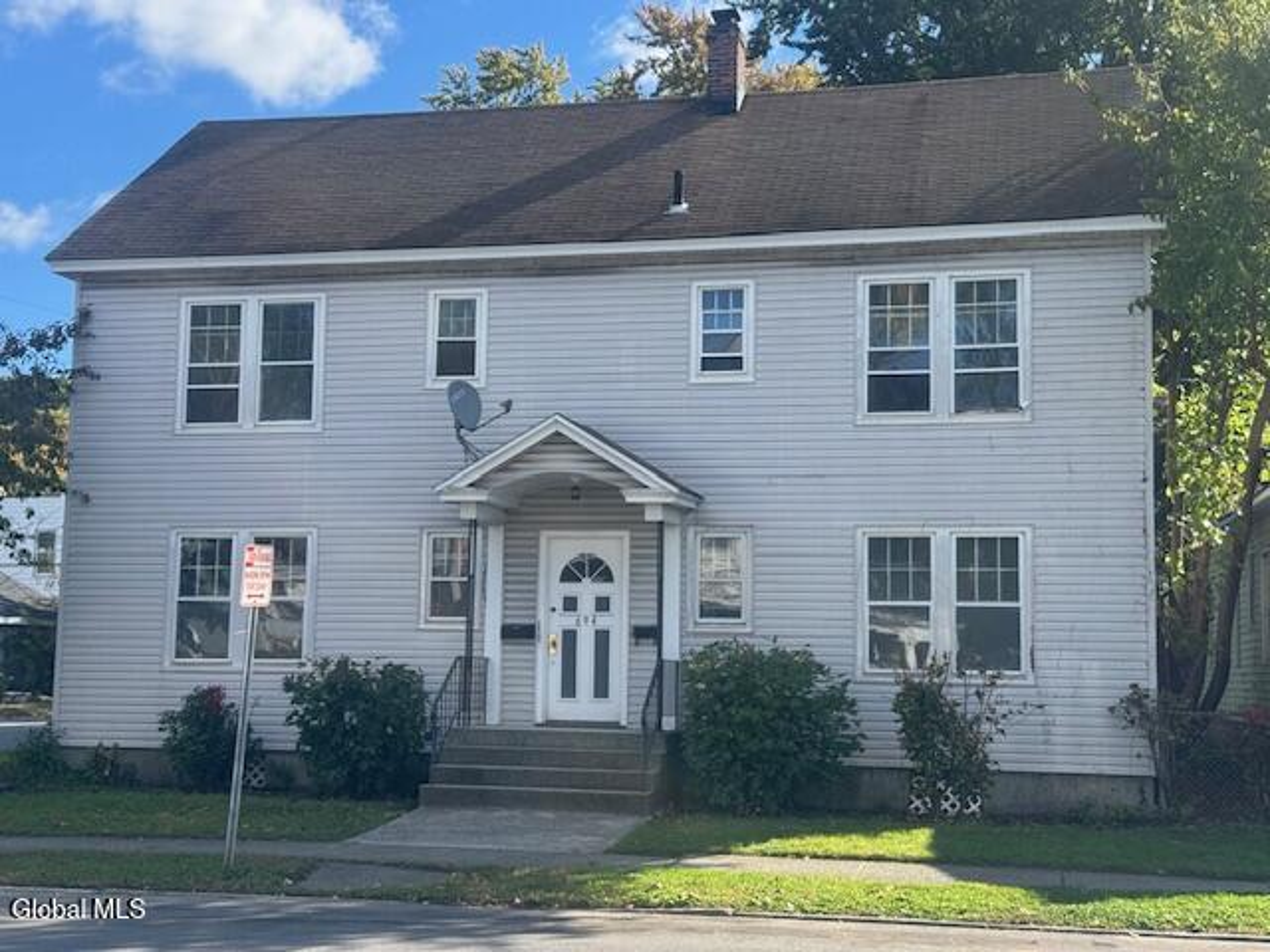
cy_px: 476
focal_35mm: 48
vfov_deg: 30.3
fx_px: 1761
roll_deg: -0.5
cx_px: 635
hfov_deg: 39.7
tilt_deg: +5.7
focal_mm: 6.76
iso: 64
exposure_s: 1/1818
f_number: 1.78
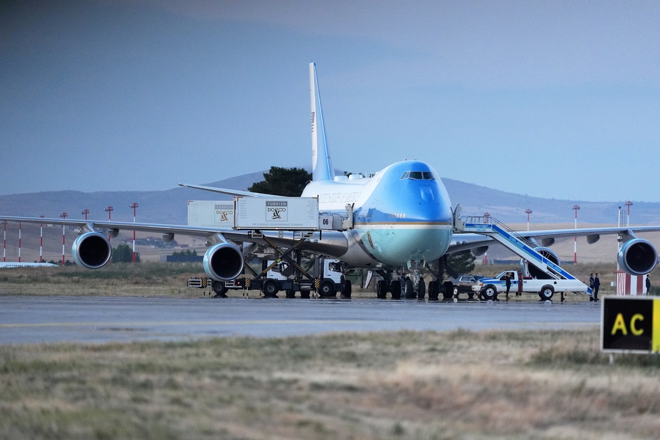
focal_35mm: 300
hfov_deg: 6.9
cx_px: 330
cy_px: 220
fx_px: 5499
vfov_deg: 4.6
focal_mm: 300
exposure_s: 1/1250
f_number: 2.8
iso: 3200
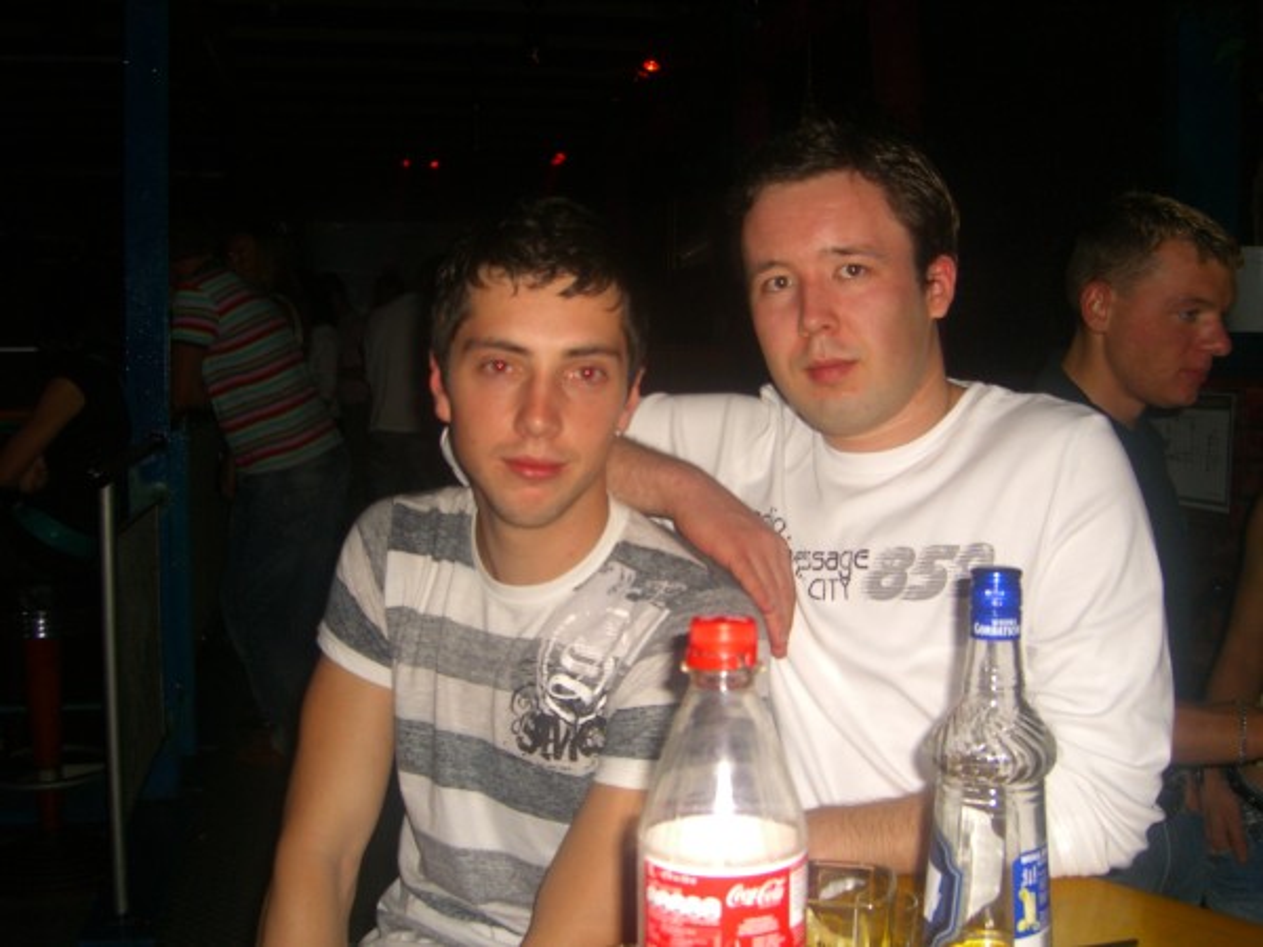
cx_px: 632
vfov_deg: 37.7
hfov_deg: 49.0
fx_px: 1386
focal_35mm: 38
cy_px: 474
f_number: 2.8
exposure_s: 1/60
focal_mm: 7.9
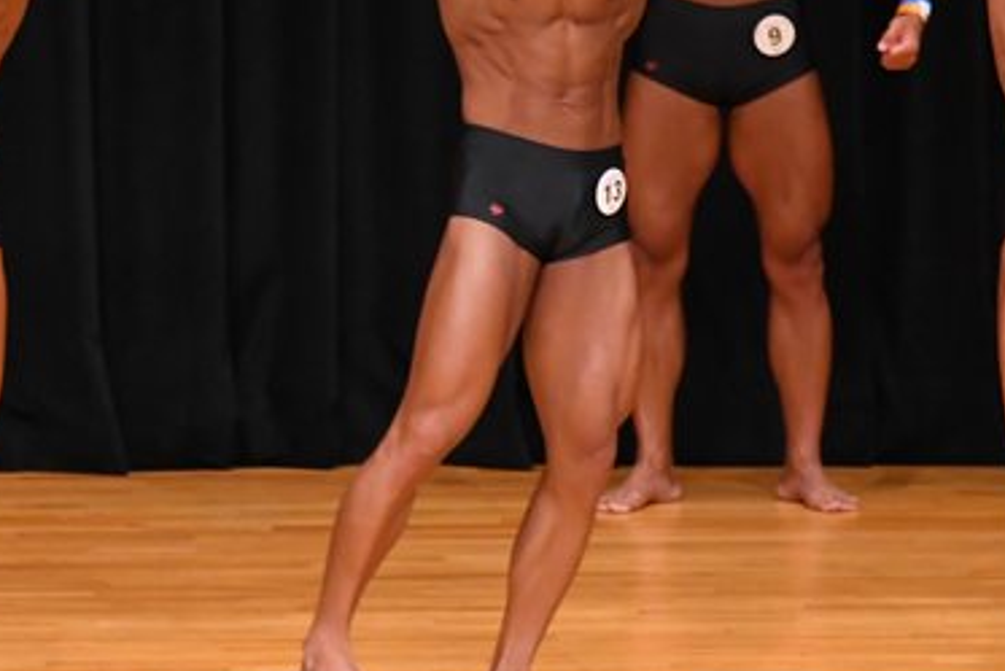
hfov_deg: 4.1
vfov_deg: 2.8
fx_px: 13907
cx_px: 486
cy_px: 237
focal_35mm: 498
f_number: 5.6
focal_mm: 160
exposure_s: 1/400
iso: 4000
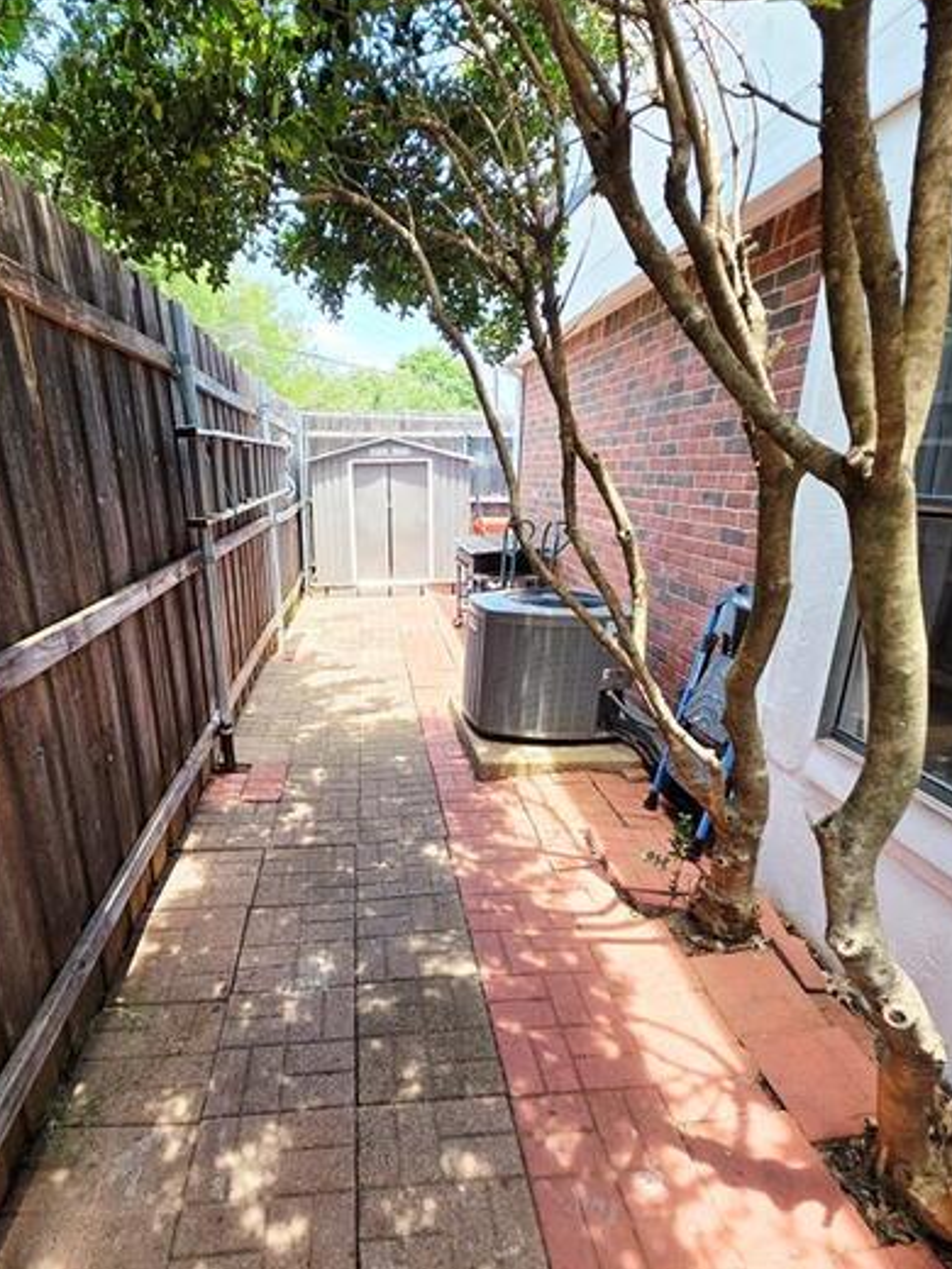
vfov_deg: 94.4
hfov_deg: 77.5
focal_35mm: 16
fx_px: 587
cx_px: 395
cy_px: 664
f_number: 1.9
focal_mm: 2.2
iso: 32
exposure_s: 1/120
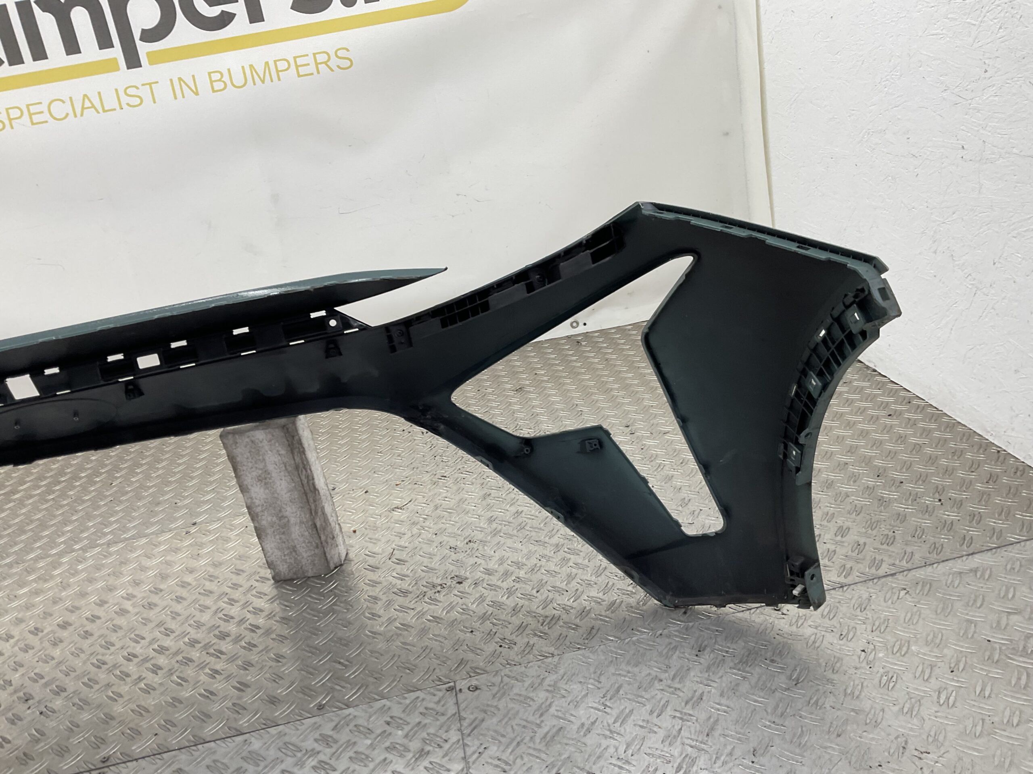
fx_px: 865
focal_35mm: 29
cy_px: 387
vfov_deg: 48.2
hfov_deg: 61.7
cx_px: 516
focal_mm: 3
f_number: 1.8
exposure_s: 1/120
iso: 32
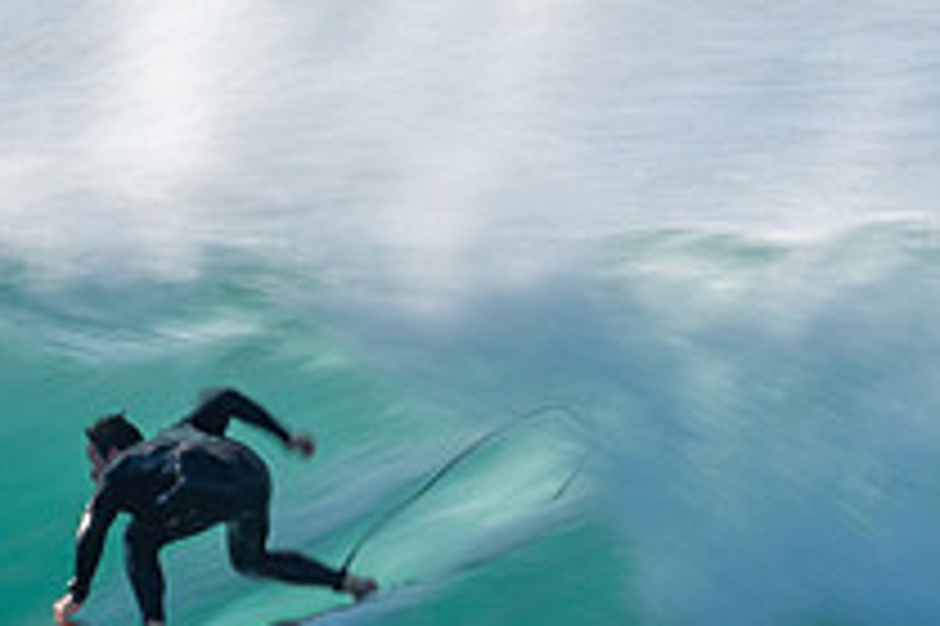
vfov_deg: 0.7
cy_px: 651
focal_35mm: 2083
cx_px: 234
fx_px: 54345
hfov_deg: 1.0
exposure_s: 1/40
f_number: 22
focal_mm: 500
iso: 100
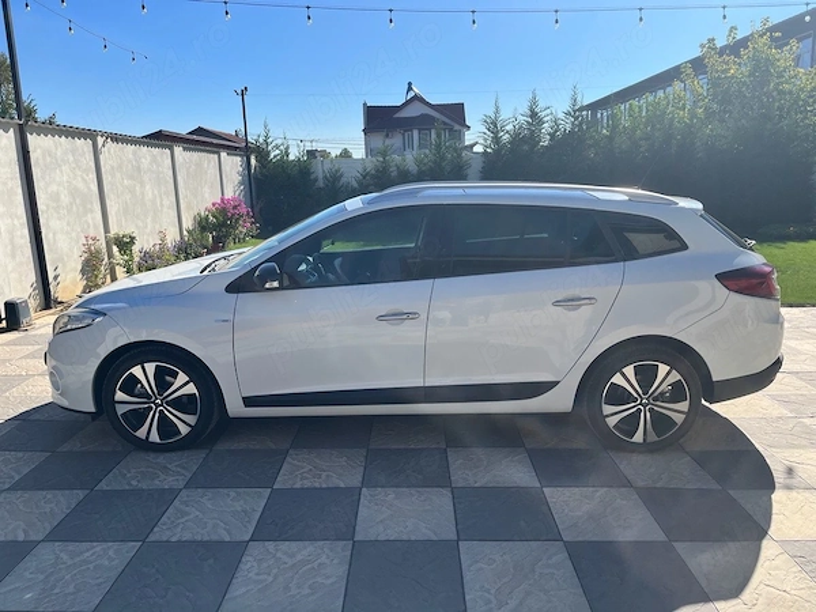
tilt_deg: -12.3
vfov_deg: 53.1
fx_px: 613
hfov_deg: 67.3
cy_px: 306
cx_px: 408
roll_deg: +2.6
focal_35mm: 26
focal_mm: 5.1
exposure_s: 1/3413
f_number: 1.6
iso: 50
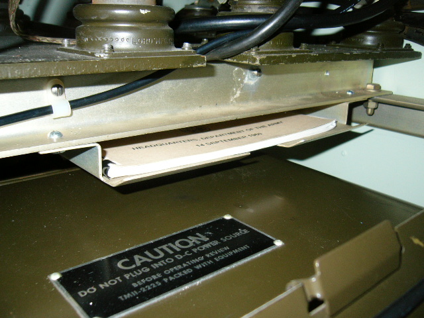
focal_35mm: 35
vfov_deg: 40.7
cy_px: 159
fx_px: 429
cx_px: 212
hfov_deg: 52.6
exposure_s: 1/60
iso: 100
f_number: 2.8
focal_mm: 5.8
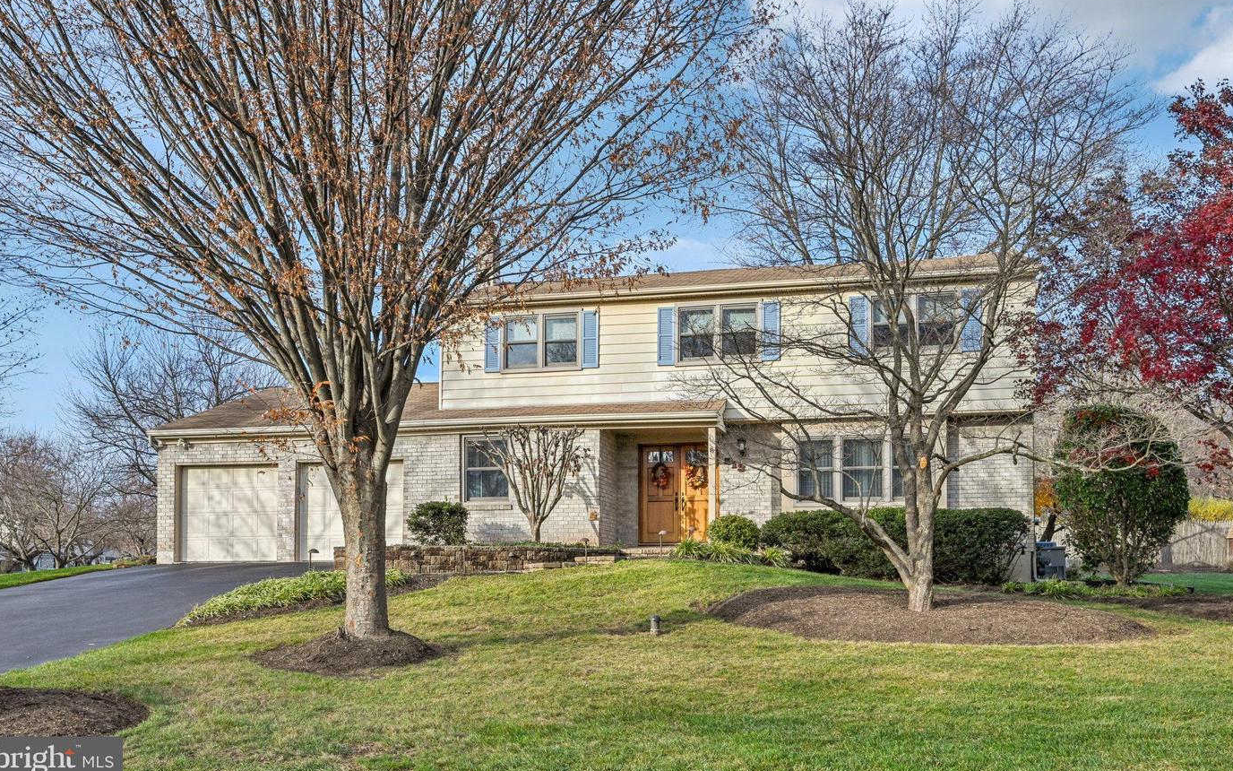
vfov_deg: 39.4
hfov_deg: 59.6
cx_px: 628
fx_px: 1075
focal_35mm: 32
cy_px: 352
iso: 800
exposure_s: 1/1600
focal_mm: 30
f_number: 8
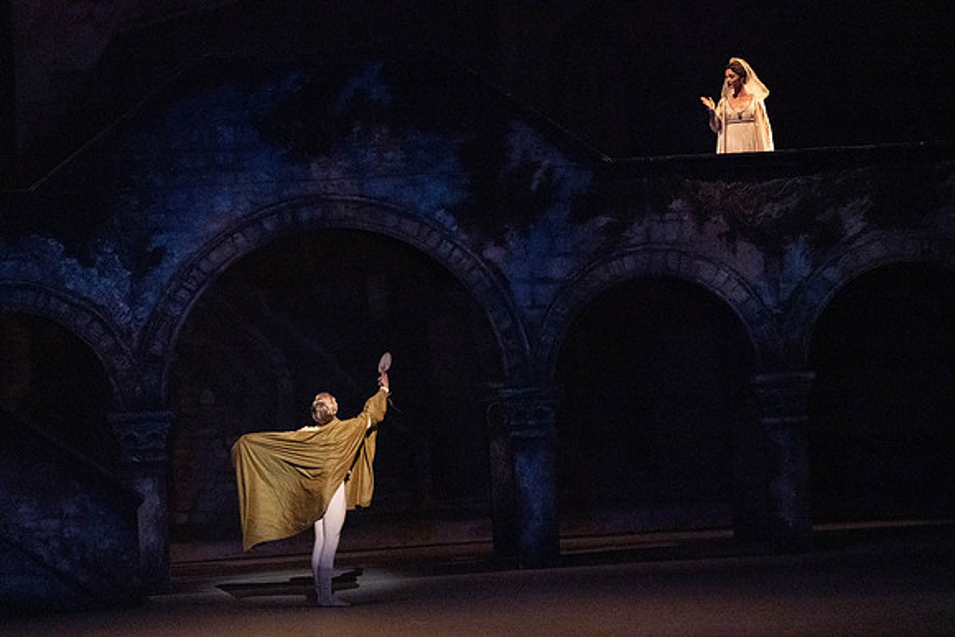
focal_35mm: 181
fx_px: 4802
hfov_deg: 11.4
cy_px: 318
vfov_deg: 7.6
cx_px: 478
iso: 8000
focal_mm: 181
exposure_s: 1/250
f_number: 5.6
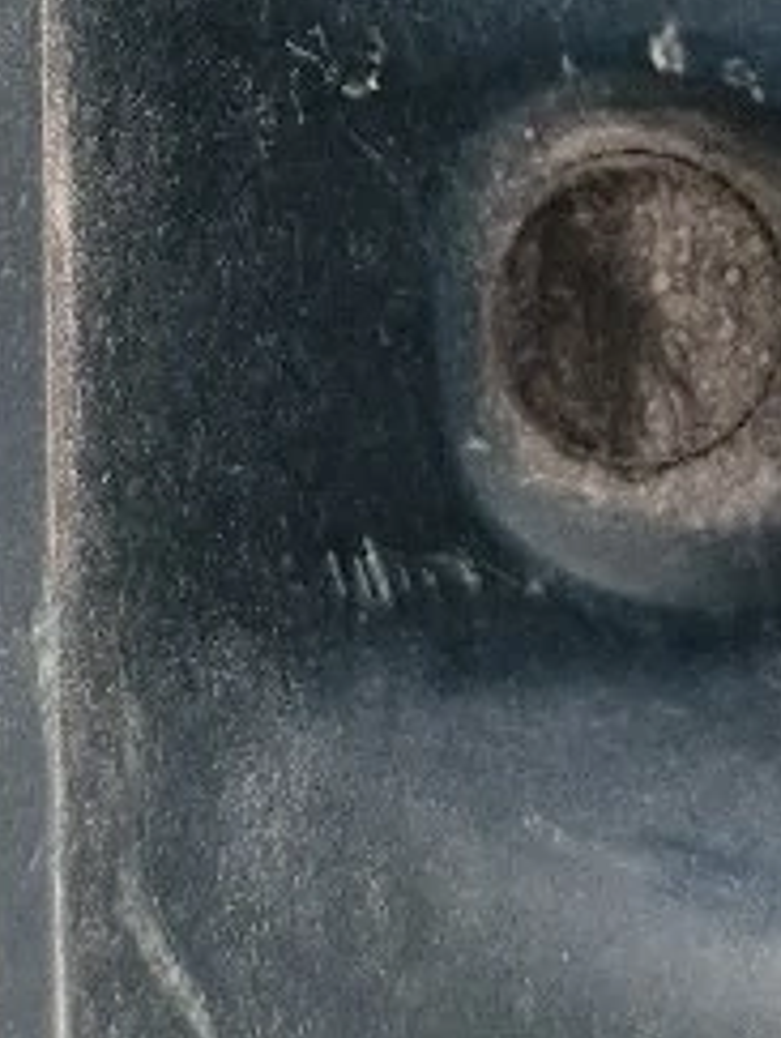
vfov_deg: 13.8
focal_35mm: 126
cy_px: -856
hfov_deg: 11.8
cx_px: 235
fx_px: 3780
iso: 500
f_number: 1.8
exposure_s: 1/100
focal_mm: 5.54
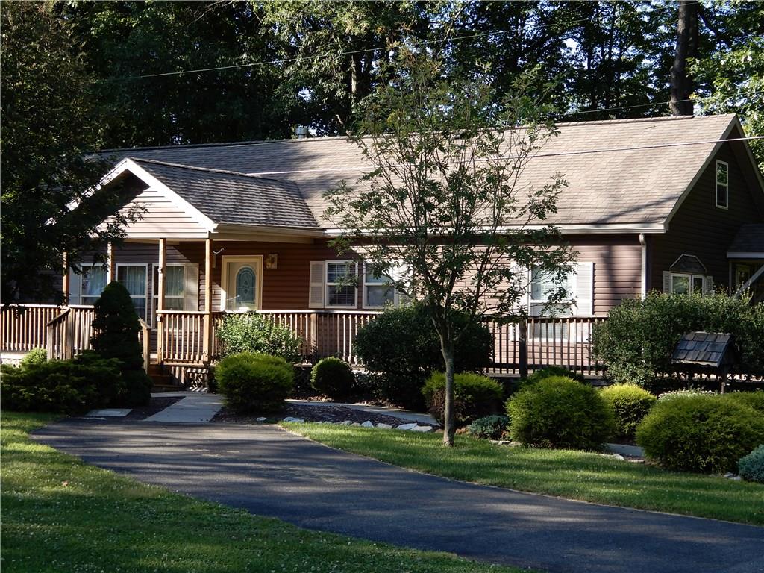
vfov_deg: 22.6
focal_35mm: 65
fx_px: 1435
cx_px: 382
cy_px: 286
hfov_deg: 29.8
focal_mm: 11.6
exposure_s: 1/125
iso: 80
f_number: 4.5
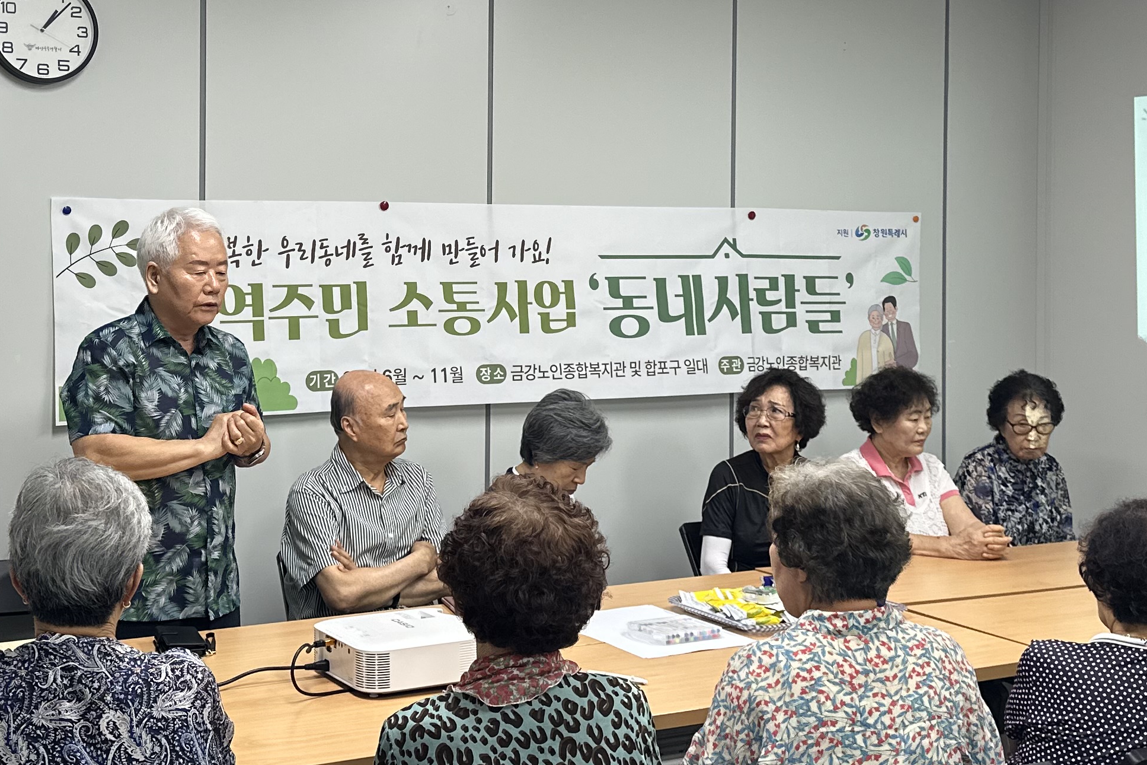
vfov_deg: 25.8
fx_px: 1657
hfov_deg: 38.1
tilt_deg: +1.0
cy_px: 238
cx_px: 477
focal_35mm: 52
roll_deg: -0.7
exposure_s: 1/120
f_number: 1.78
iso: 125
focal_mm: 6.86
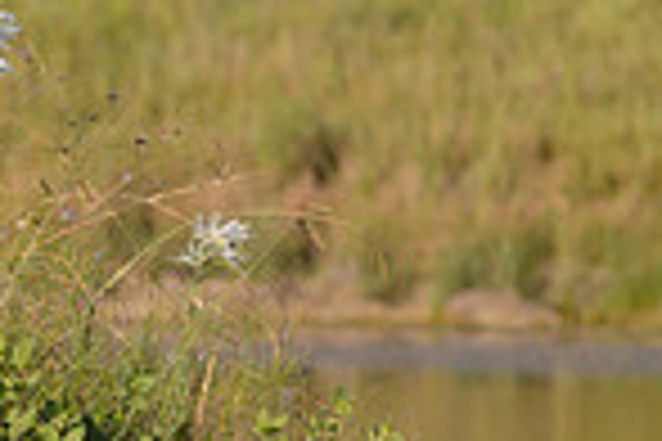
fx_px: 17946
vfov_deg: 1.4
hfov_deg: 2.1
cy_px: 1005
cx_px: 958
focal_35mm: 976
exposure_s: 1/1600
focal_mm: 200
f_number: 8
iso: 720
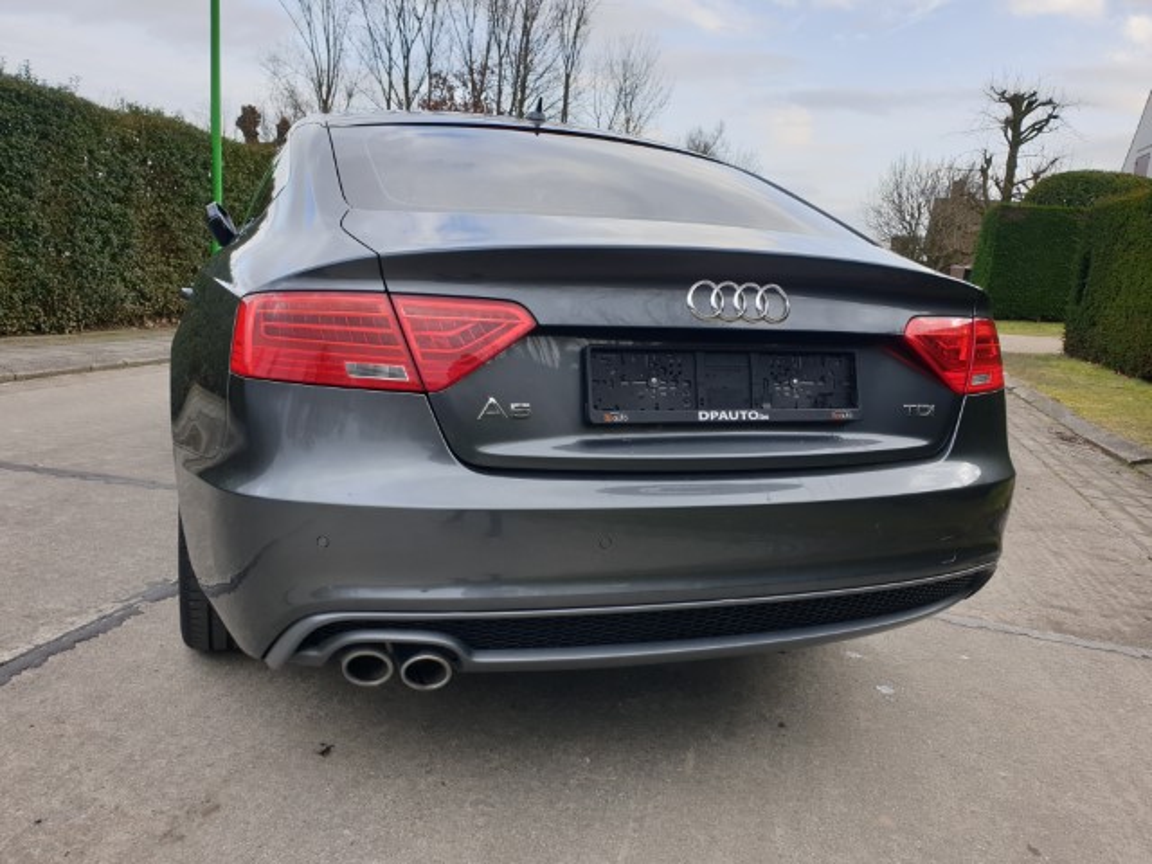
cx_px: 576
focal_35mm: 26
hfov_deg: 67.3
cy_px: 432
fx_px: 865
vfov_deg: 53.1
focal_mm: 4.3
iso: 50
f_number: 2.4
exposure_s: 1/311
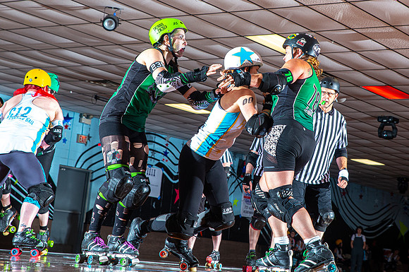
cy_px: 97
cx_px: 261
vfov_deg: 15.2
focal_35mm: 90
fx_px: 1017
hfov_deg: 22.7
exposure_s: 1/160
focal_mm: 70
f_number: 7.1
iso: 640
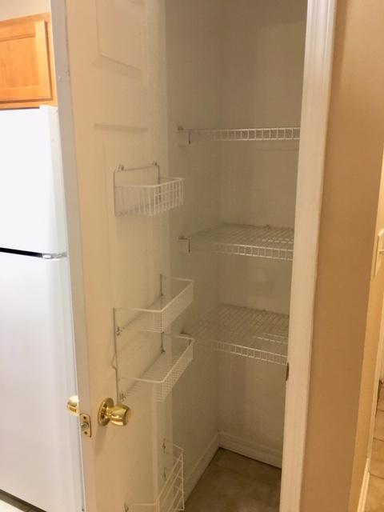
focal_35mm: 29
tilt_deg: -10.9
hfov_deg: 48.2
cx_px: 192
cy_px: 256
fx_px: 429
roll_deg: -1.1
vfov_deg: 61.7
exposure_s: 1/15
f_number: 2.2
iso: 50
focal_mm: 4.15
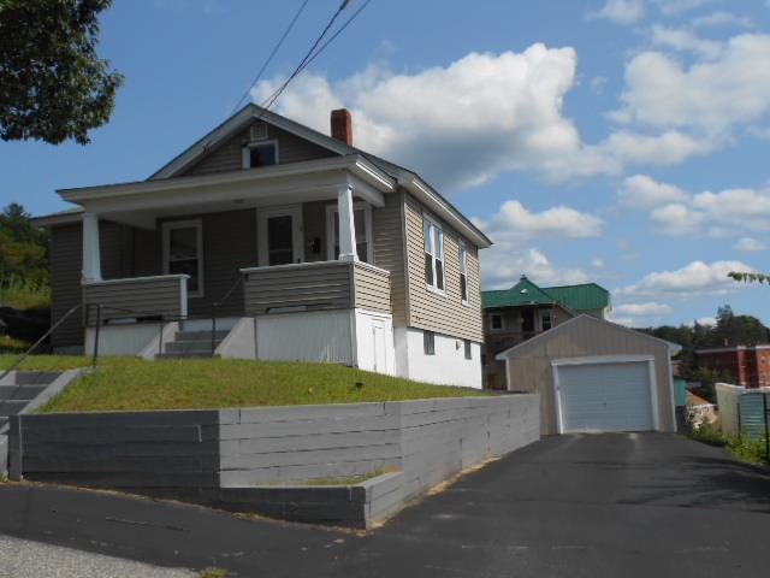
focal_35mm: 38
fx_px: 845
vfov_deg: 37.7
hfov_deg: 49.0
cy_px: 289
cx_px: 385
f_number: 4.2
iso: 80
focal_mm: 6.8
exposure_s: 1/1250
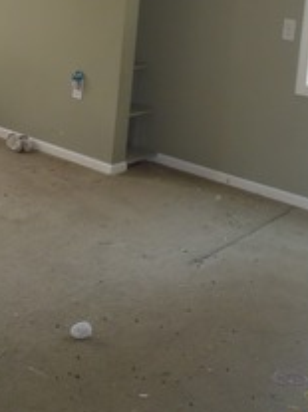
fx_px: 772
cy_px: 26
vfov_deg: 28.5
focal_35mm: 65
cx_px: 123
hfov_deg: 22.5
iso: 125
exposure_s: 1/30
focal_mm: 5
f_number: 3.9
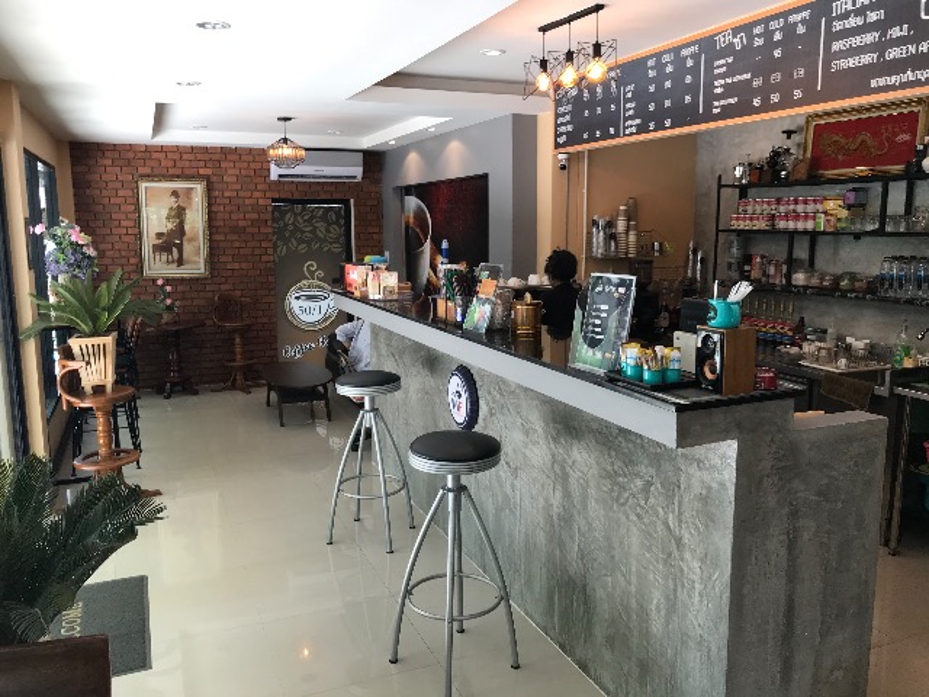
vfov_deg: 49.7
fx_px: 751
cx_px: 464
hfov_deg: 63.4
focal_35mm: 28
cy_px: 348
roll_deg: +0.5
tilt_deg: -9.2
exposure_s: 1/50
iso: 25
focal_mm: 3.99
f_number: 1.8
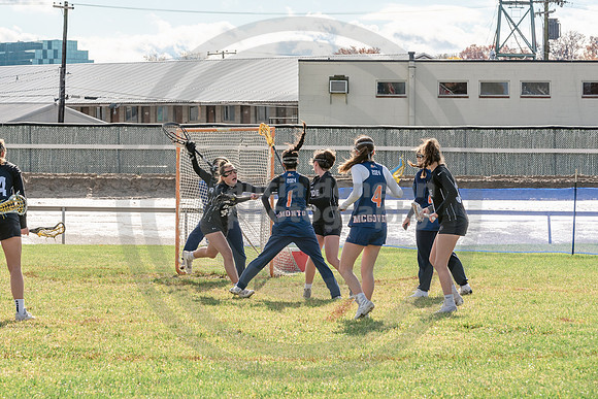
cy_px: 157
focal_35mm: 152
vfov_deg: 9.0
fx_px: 2523
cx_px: 235
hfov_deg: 13.5
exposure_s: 1/1250
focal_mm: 125
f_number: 9
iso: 400
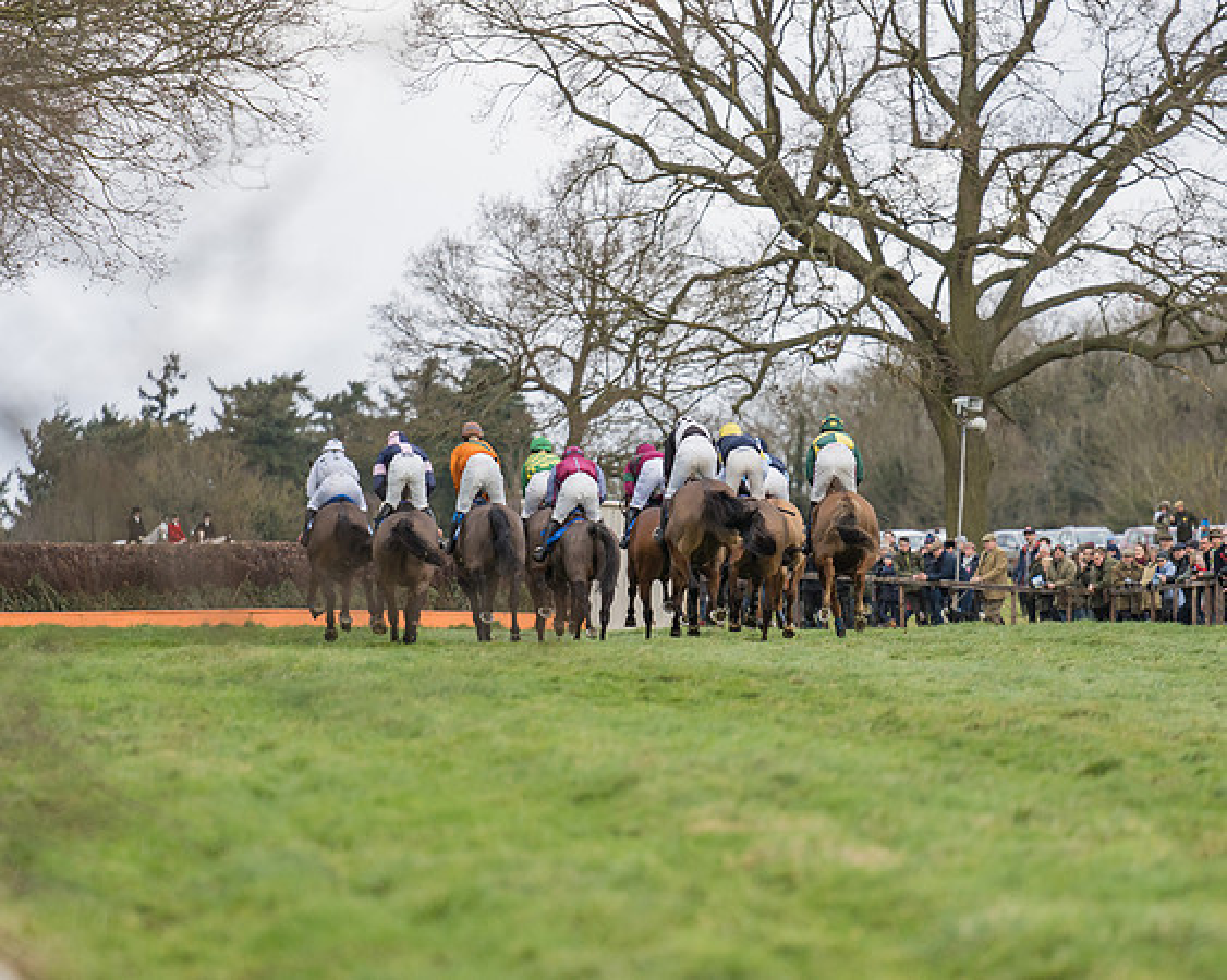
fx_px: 12265
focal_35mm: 338
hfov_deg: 5.7
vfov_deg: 4.6
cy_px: 490
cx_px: 645
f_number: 2.8
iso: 400
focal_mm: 200
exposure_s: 1/1000
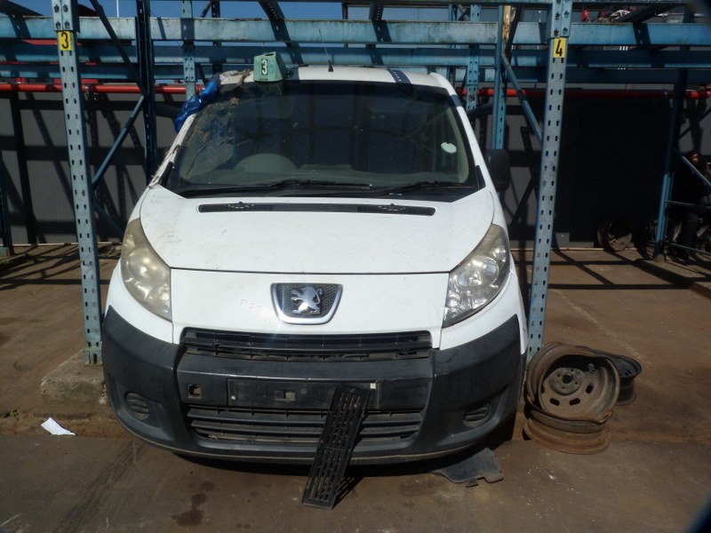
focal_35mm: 25
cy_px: 266
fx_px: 513
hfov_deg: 69.4
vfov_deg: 54.9
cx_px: 356
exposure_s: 1/640
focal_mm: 4.5
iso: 80
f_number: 5.6
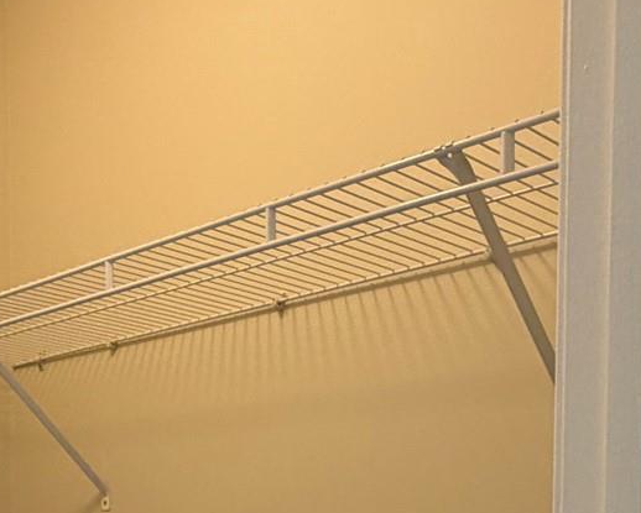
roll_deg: +0.0
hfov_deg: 34.7
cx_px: 317
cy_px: 601
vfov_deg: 25.5
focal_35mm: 54
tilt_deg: -2.6
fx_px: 1025
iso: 160
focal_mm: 2.22
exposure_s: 1/60
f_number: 2.2
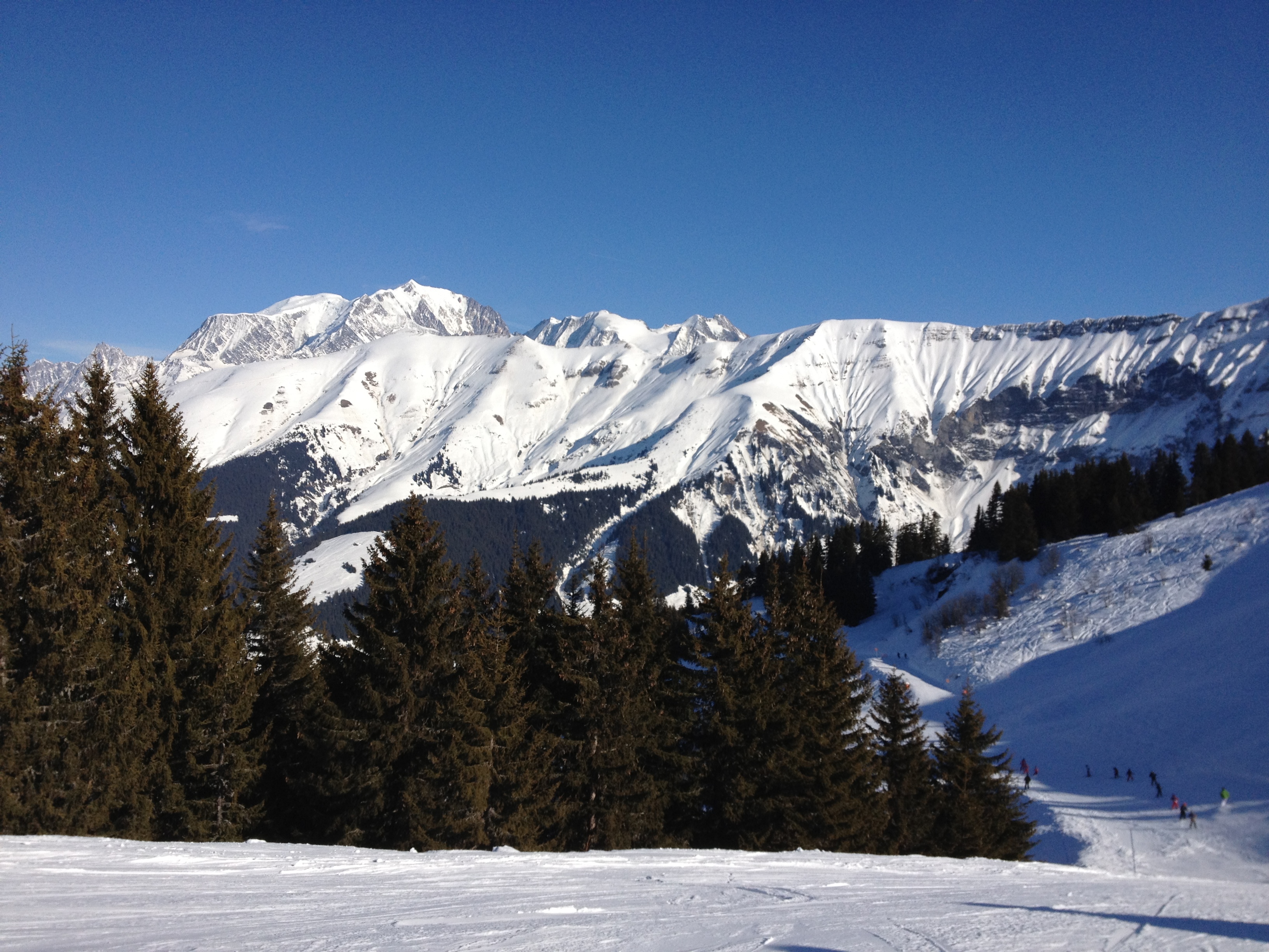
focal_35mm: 35
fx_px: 1283
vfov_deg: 40.7
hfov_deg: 52.6
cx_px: 634
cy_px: 476
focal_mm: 4.28
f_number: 2.4
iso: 64
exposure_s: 1/3460
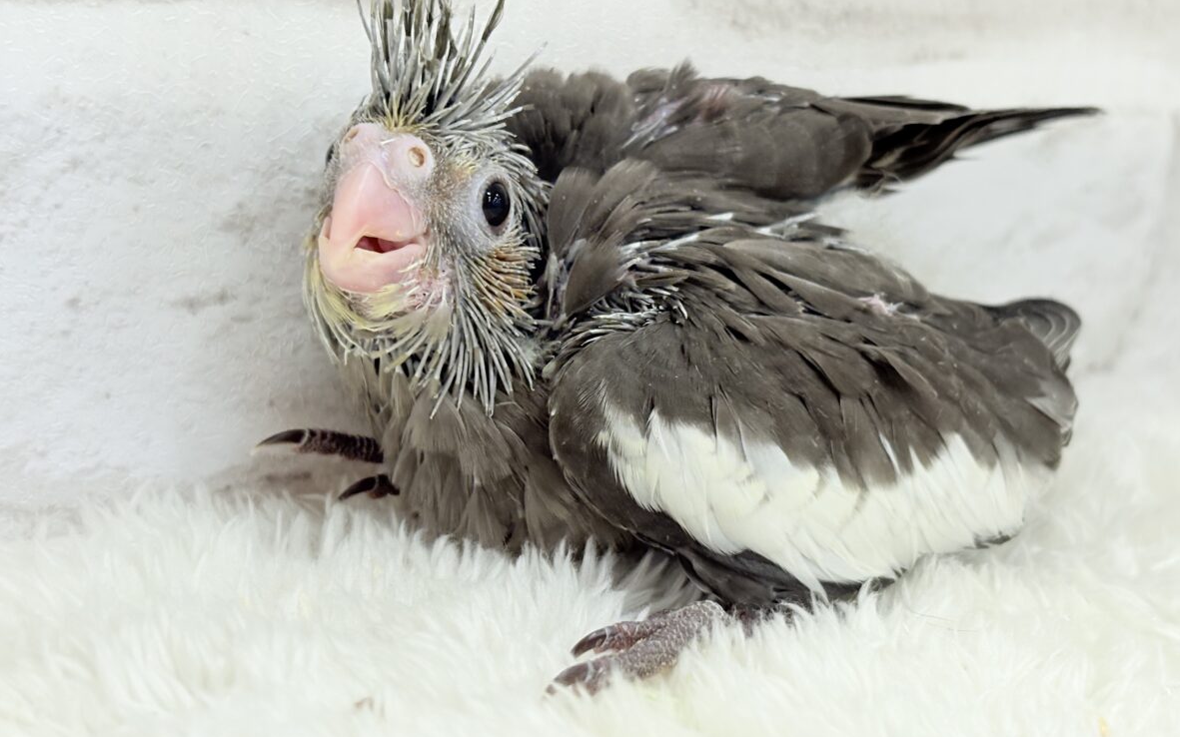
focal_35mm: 56
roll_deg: -5.0
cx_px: 598
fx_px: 1801
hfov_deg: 36.3
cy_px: 304
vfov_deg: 23.1
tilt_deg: -10.0
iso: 125
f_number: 1.6
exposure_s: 1/100
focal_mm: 5.96
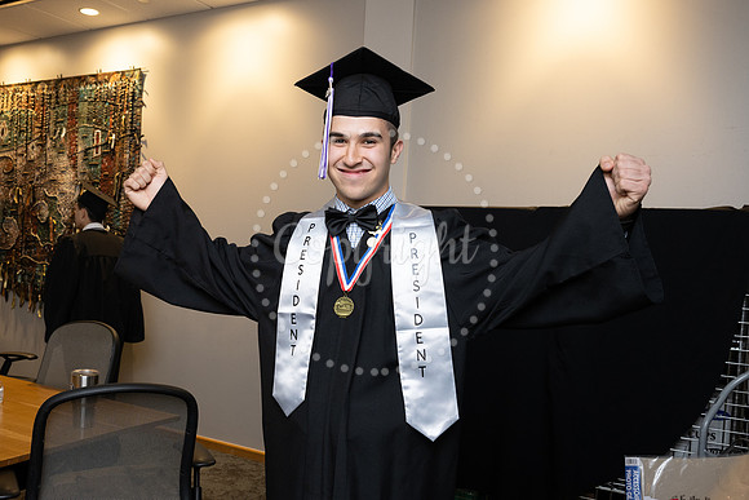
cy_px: 278
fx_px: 698
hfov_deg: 56.2
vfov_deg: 39.4
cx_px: 318
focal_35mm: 34
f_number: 5
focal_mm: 26.5
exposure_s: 1/125
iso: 1000
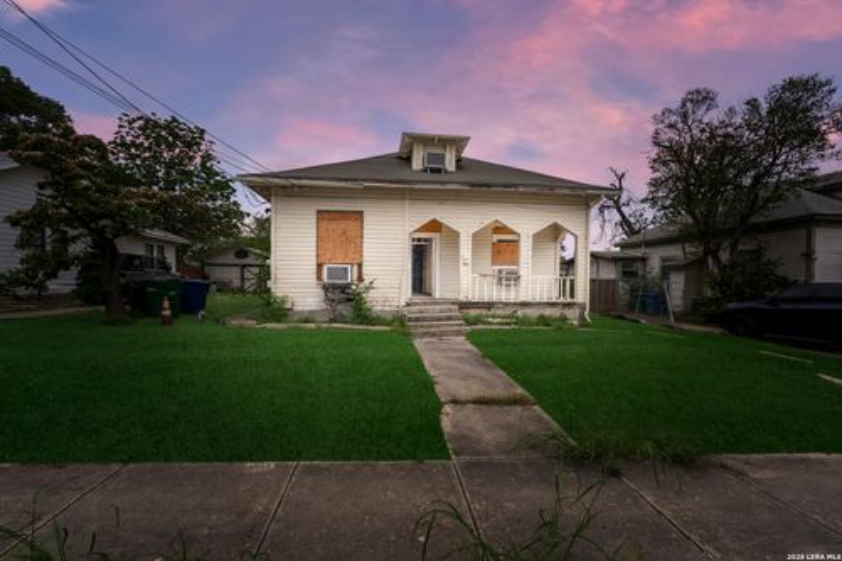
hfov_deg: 101.2
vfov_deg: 78.0
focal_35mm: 15
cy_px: 280
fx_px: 346
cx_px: 421
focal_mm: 14.8
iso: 100
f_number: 10
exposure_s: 1/80
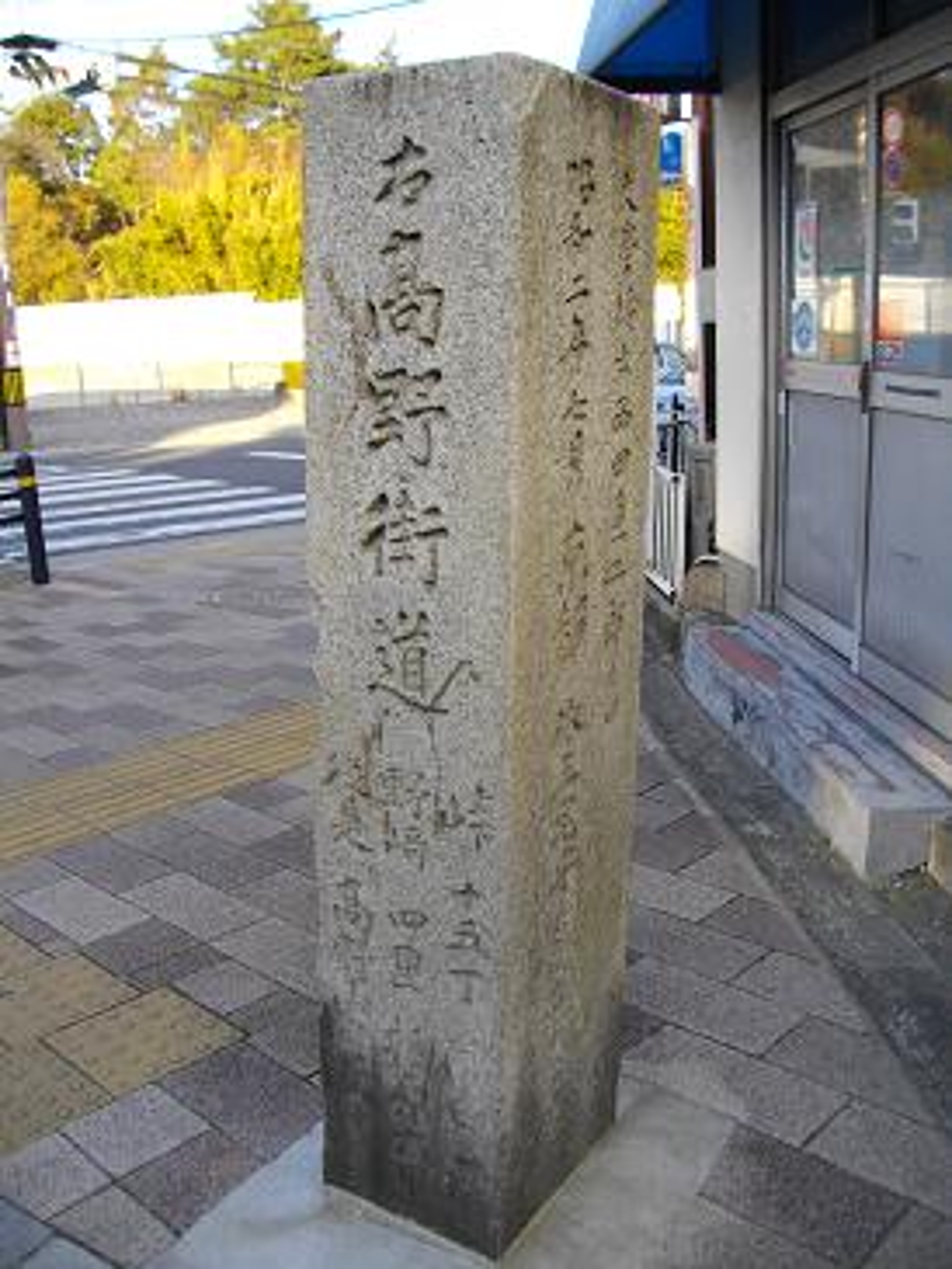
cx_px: 476
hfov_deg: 44.2
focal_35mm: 32
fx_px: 1173
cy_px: 634
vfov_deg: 56.8
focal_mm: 5.7
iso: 100
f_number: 2.9
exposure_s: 1/250
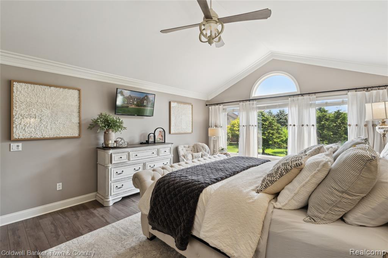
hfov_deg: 95.0
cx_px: 194
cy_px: 129
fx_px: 178
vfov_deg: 72.0
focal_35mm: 16
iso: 400
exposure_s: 1/50
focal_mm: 16.5
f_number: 8
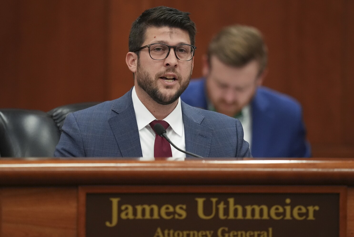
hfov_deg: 3.4
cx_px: 177
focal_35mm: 600
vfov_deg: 2.3
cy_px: 118
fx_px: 5906
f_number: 2.8
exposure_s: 1/800
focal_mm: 400
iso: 4000
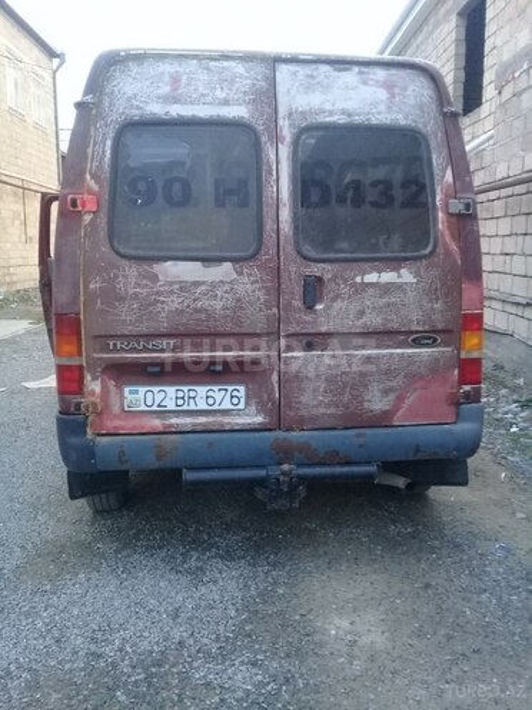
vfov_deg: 58.4
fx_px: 635
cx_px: 266
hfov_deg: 45.4
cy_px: 355
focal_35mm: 31
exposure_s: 1/33
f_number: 2.2
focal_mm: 3.3
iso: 160
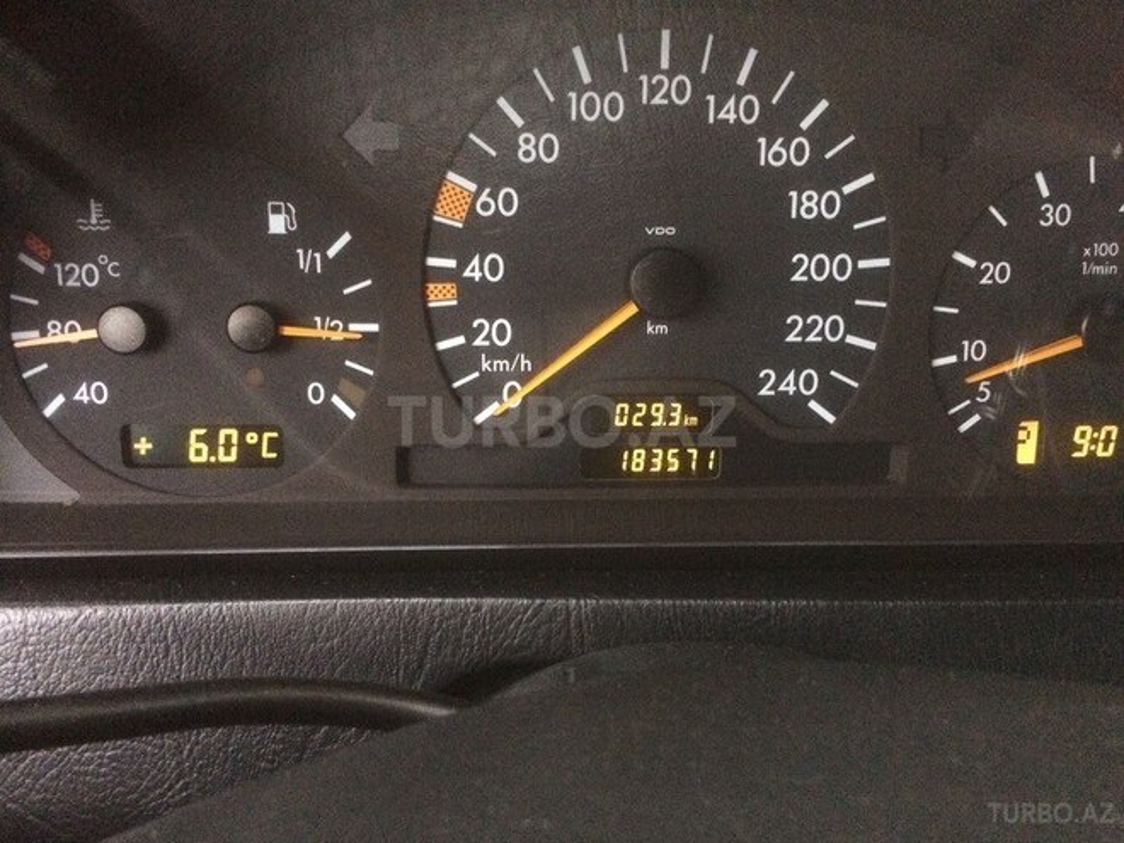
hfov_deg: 61.7
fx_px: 942
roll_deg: +2.9
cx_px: 562
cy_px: 422
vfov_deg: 48.2
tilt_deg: -26.9
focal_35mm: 29
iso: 400
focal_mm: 4.15
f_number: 2.2
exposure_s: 1/17
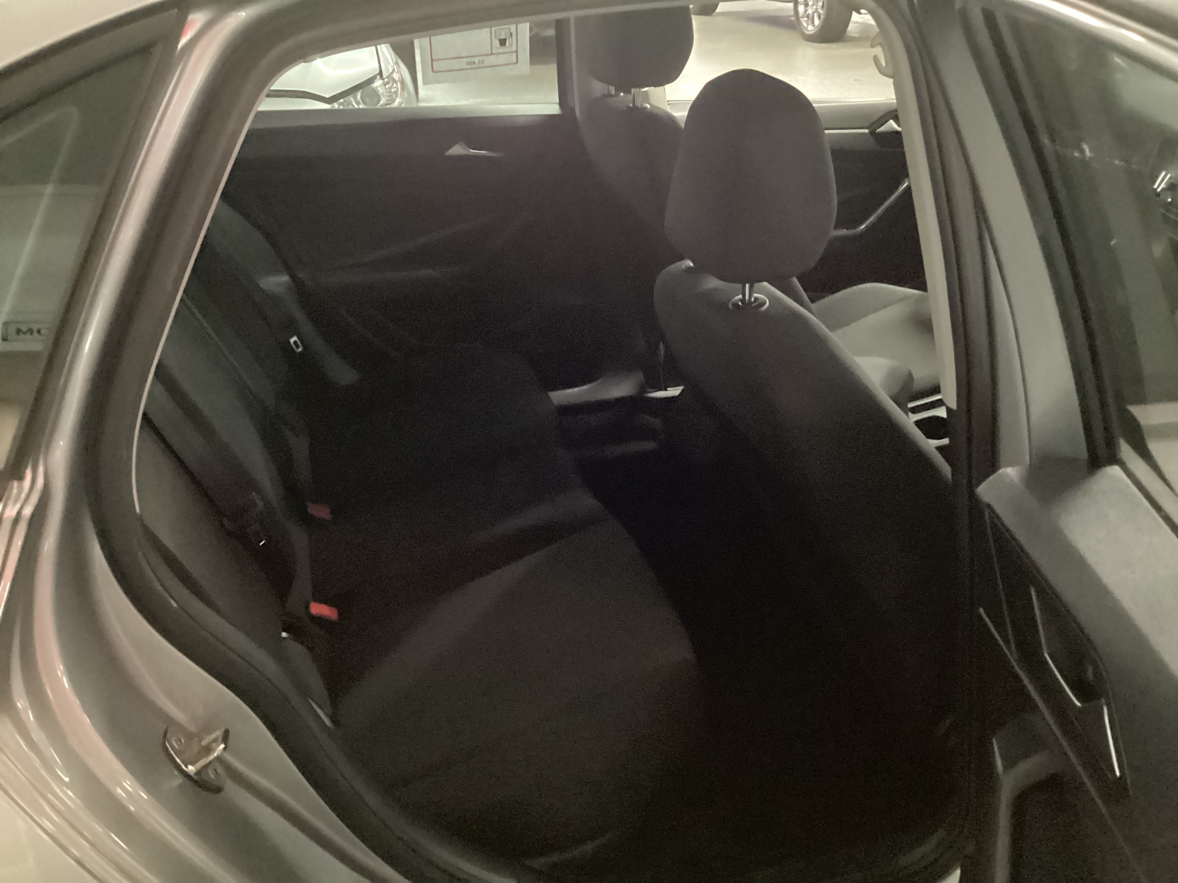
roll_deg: +0.1
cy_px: 442
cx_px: 589
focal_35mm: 31
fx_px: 1055
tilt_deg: -28.6
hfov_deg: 58.4
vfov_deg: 45.4
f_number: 2.4
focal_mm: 3.3
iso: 800
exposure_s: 1/17
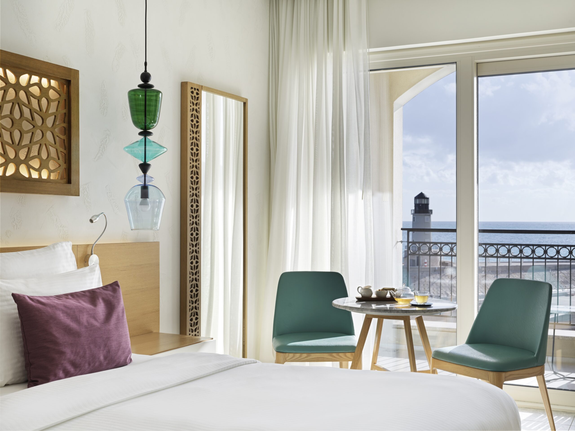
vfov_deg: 33.6
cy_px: 216
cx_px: 288
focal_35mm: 43
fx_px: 714
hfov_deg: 43.9
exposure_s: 1/10
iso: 200
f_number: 11
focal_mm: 55
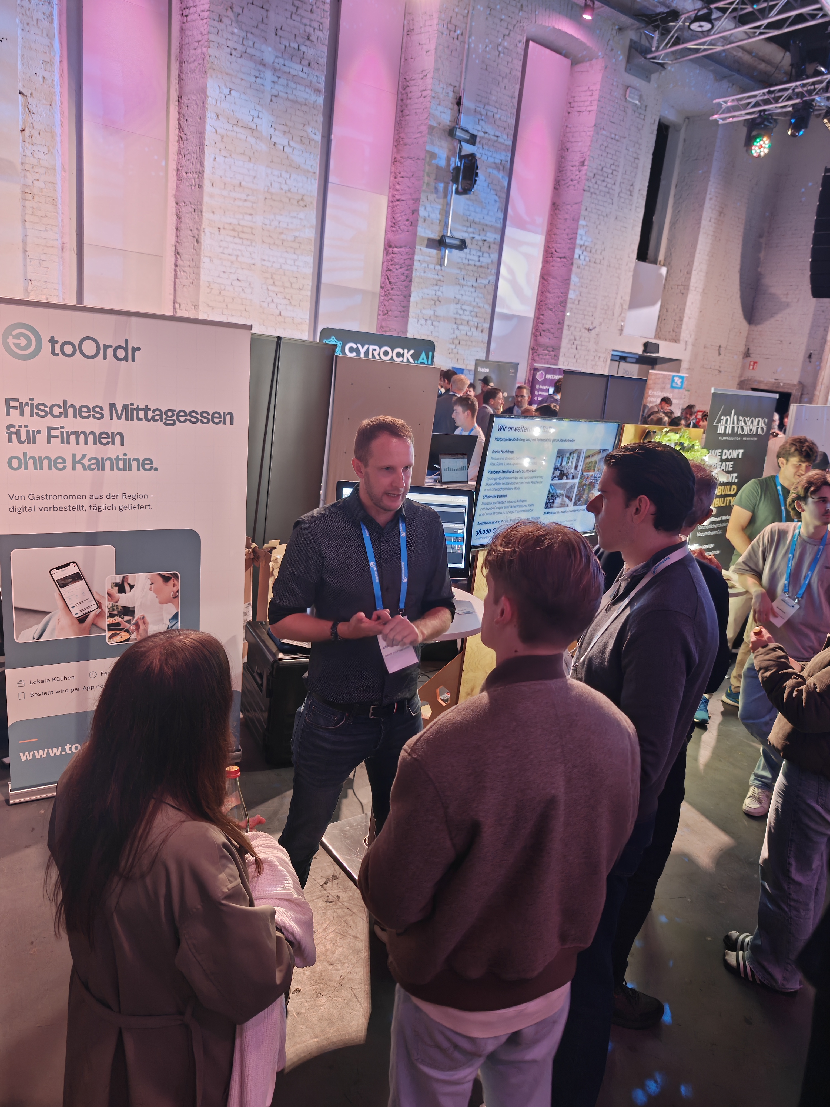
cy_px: 554
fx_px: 767
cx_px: 415
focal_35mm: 24
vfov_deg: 71.6
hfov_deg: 56.8
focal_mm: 6.57
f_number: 1.68
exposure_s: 1/28.3
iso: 320
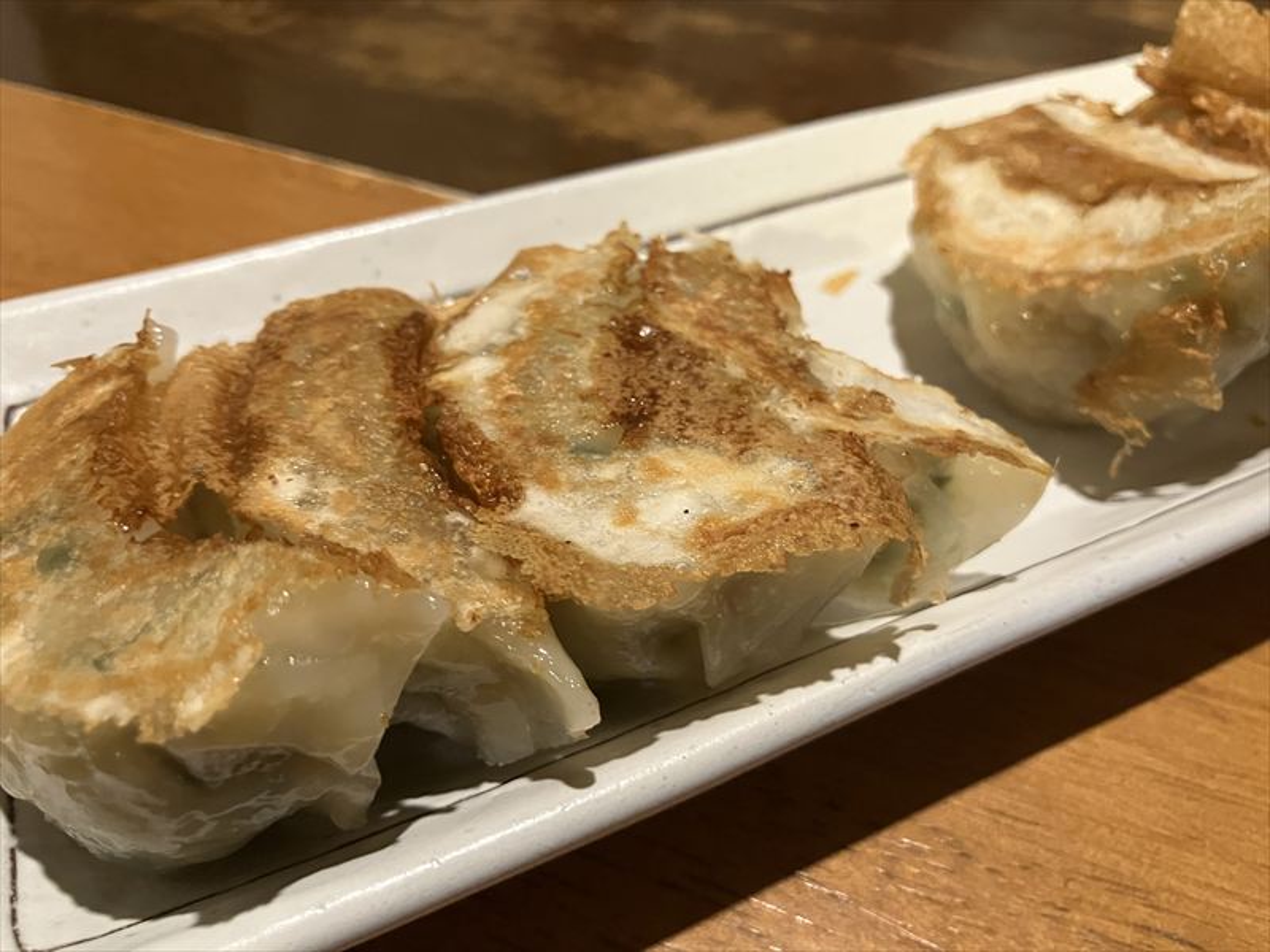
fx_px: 1027
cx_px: 635
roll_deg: -1.6
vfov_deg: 49.7
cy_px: 476
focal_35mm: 28
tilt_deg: -43.7
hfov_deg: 63.4
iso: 320
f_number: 1.8
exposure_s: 1/30
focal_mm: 3.99
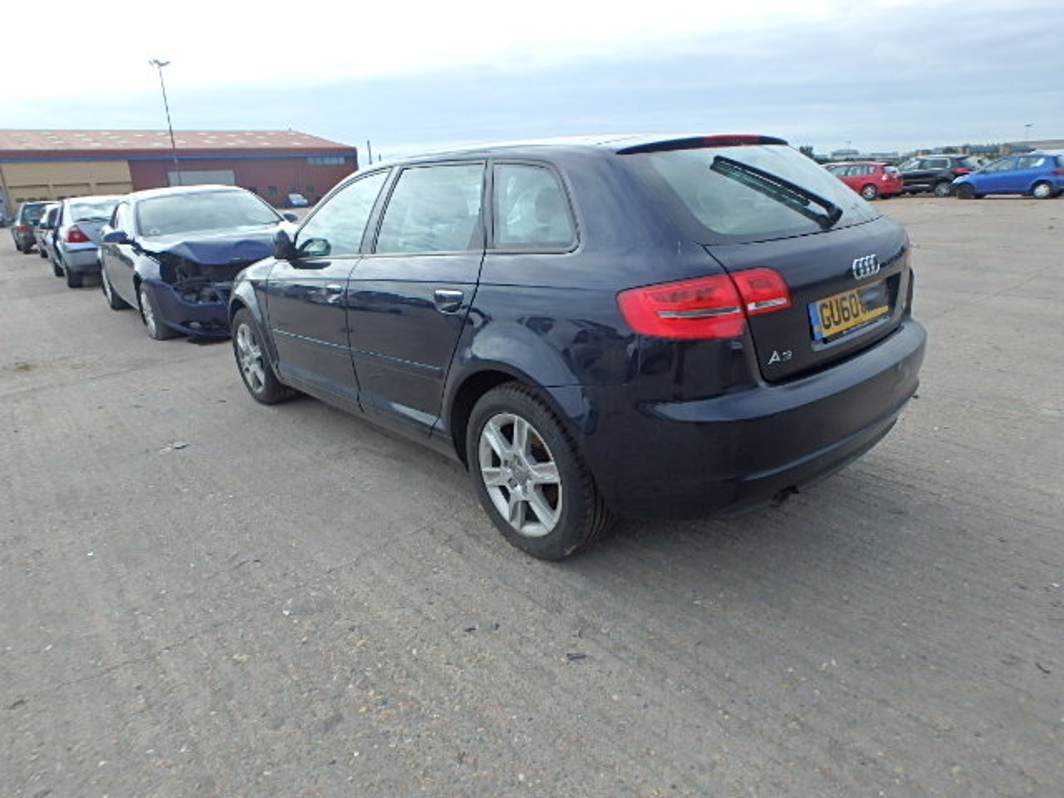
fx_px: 645
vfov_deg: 63.4
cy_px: 399
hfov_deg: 79.0
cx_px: 532
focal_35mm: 21
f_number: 3.5
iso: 125
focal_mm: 3.7
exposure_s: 1/800
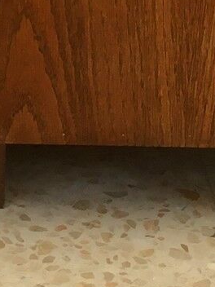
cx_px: -30
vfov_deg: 11.3
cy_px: -193
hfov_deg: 8.9
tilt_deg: -15.7
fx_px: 1366
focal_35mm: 165
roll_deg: -0.9
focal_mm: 4.15
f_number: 2.2
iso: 32
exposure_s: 1/33
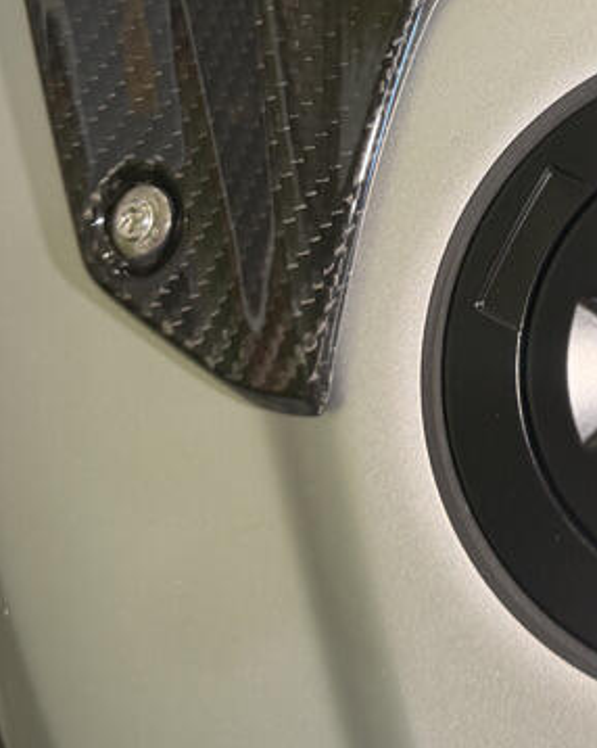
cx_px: 749
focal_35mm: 67
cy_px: -54
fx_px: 1481
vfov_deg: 26.3
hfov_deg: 21.0
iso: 125
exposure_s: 1/60
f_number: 1.78
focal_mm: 6.76
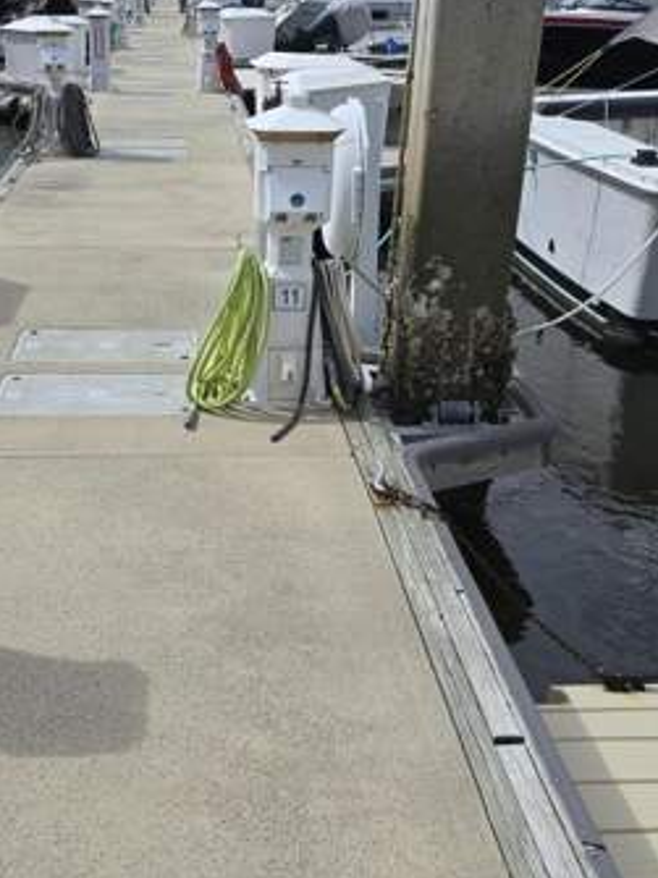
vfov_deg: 43.0
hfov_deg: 32.5
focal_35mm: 44
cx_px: 204
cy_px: 443
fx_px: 1116
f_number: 1.7
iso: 12
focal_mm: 6.3
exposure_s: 1/1000
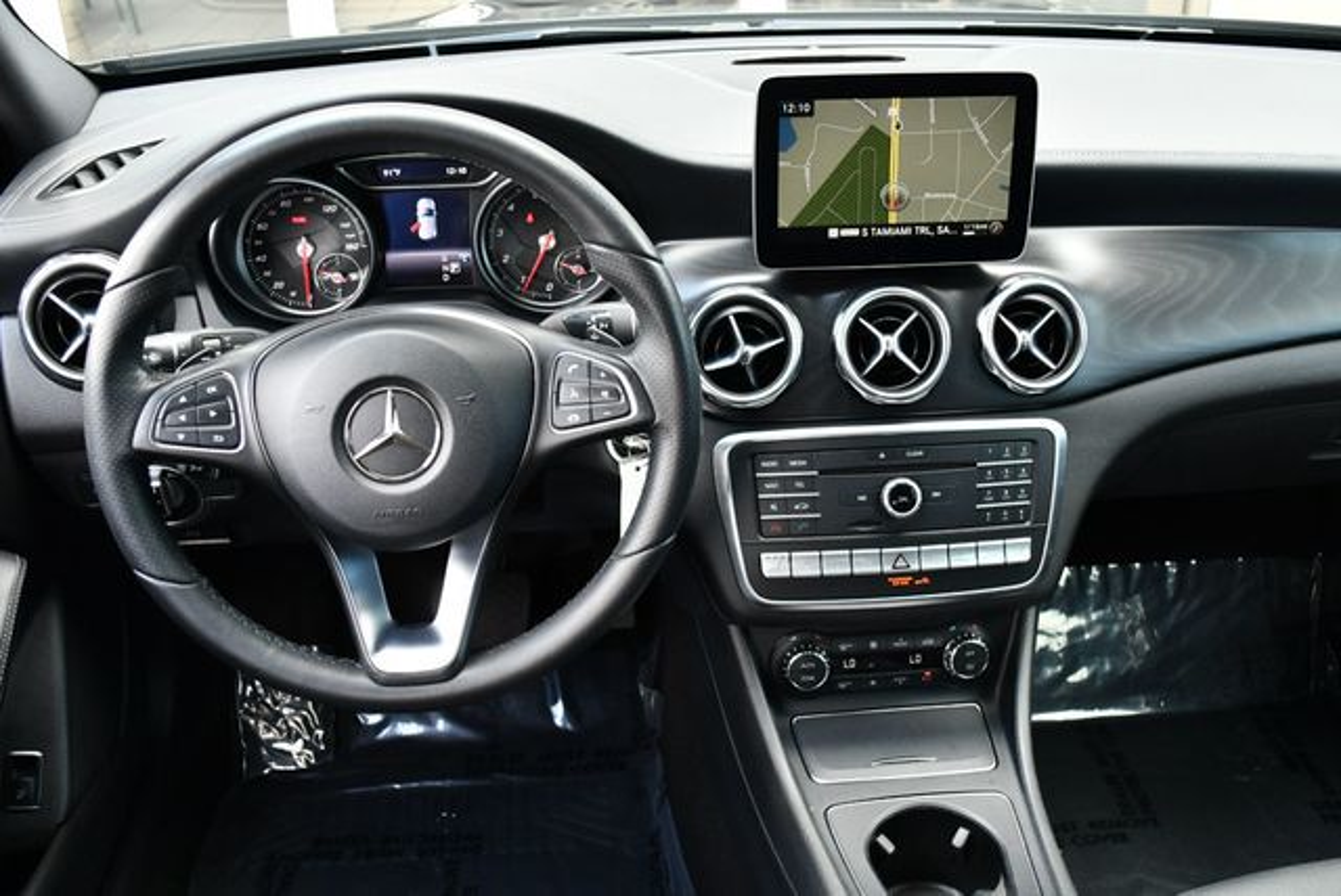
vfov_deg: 36.9
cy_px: 448
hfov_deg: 53.1
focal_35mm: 36
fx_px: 1342
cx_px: 670
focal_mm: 18
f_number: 3.5
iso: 800
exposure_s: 1/250
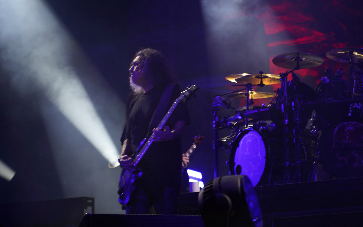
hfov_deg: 19.3
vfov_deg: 12.1
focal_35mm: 108
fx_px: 1068
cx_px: 183
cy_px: 120
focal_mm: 105
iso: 160
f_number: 4
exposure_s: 1/125
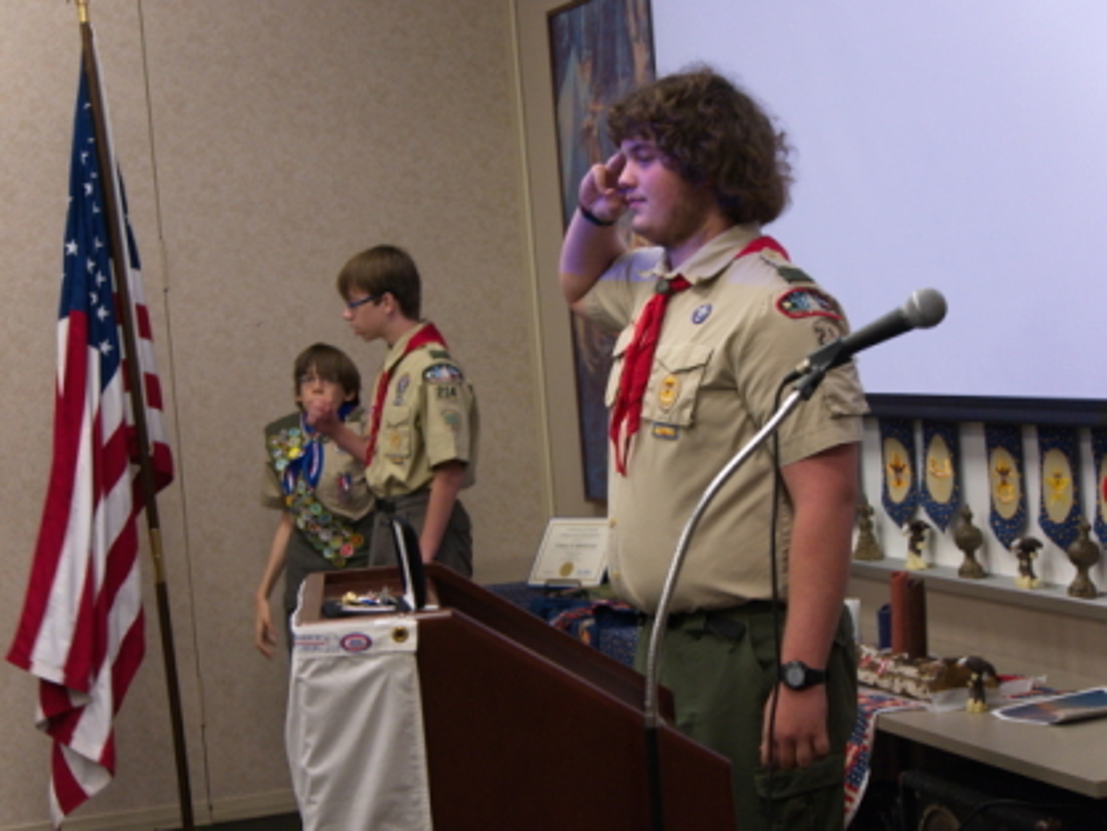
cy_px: 416
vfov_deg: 18.4
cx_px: 554
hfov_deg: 24.4
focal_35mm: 80
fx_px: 2559
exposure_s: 1/80
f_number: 4.7
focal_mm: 40
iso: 1600
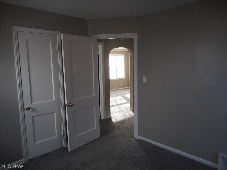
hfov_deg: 69.4
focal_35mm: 25
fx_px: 164
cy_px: 85
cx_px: 114
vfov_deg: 54.9
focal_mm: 4.5
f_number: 3.7
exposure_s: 1/30
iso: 110
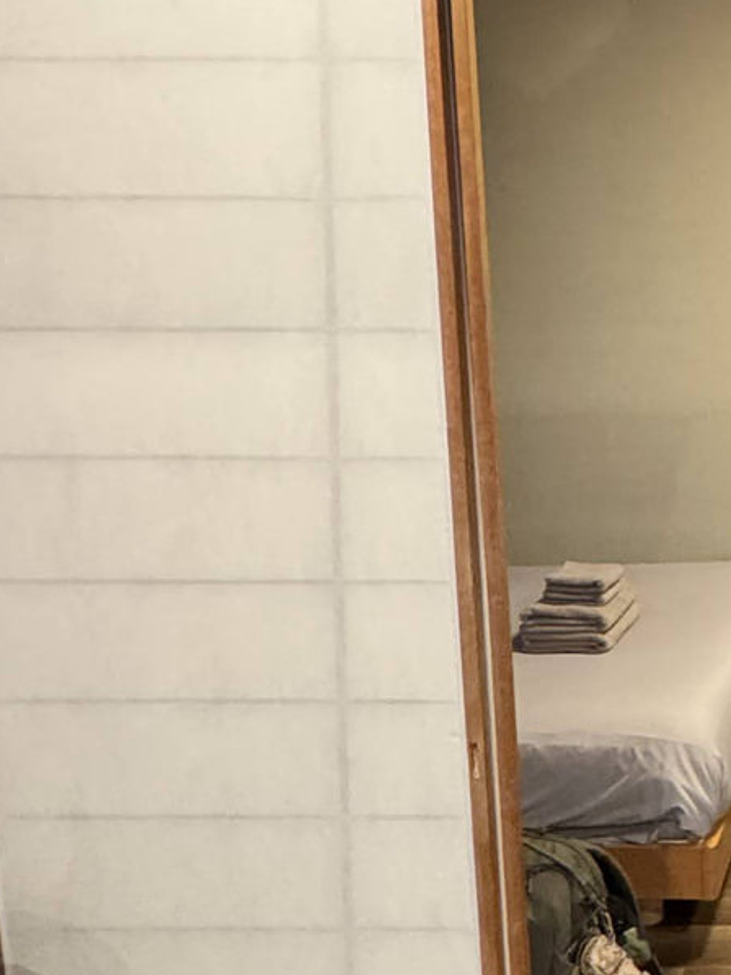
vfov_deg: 39.6
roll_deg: +0.3
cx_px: 945
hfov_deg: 26.0
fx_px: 1351
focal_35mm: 48
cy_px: 461
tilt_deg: -10.1
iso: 500
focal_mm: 2.22
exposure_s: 1/50
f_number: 2.2
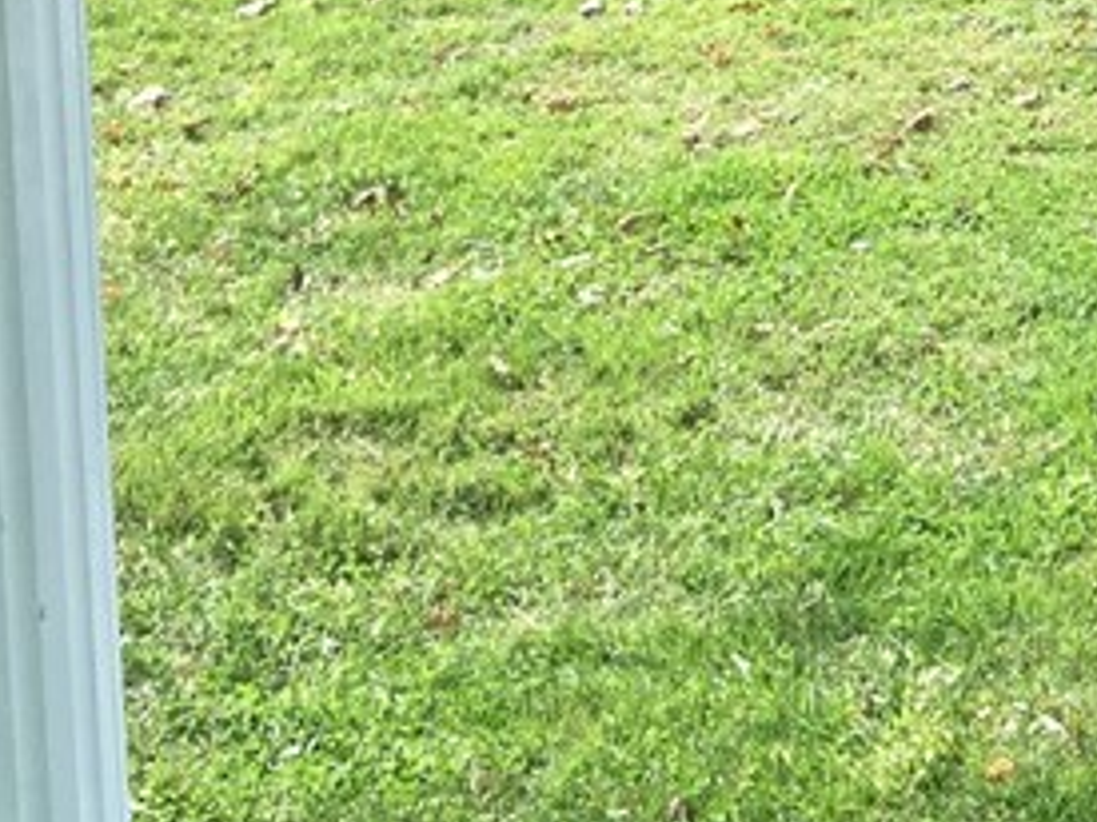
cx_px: 1783
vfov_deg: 12.8
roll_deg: -0.7
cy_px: -507
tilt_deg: -6.6
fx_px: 3421
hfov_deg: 16.2
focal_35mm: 108
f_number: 2.2
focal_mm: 4.15
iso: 25
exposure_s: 1/420
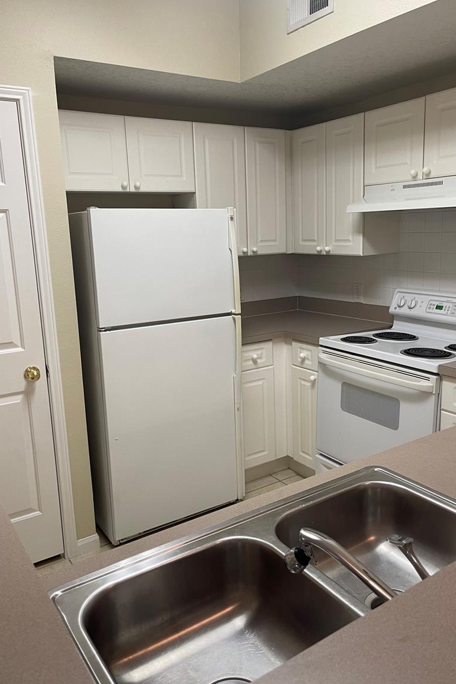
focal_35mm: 27
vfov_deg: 67.4
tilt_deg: -11.0
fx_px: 513
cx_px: 245
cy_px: 330
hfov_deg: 47.9
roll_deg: +1.5
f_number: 1.6
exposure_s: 1/60
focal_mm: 5.1
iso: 80
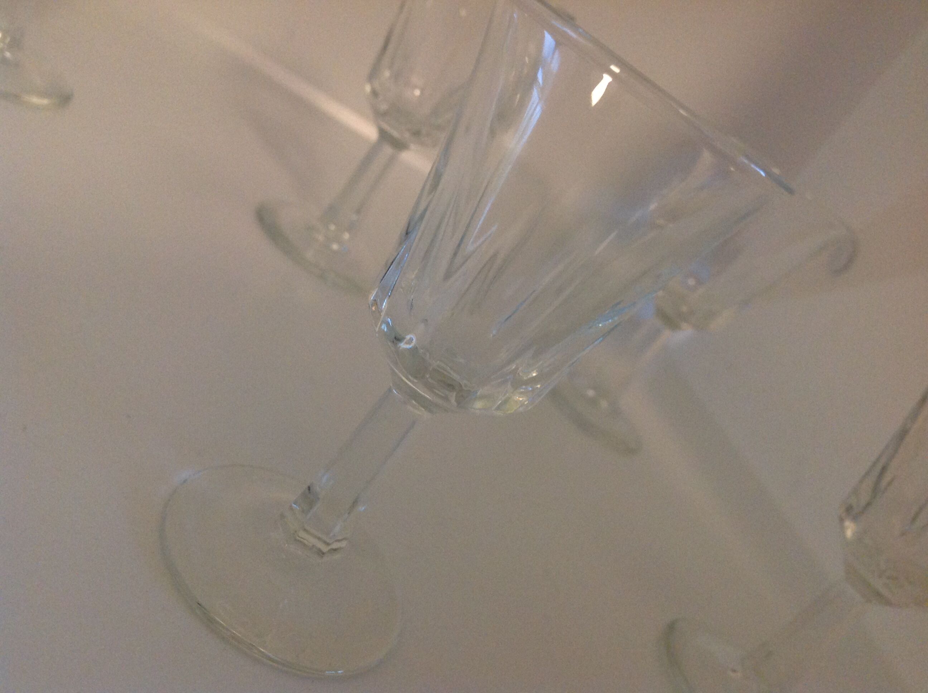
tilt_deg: -17.8
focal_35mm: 35
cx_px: 464
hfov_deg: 52.7
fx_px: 937
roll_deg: -36.8
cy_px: 346
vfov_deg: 40.6
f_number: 2.4
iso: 250
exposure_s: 1/17
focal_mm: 4.28
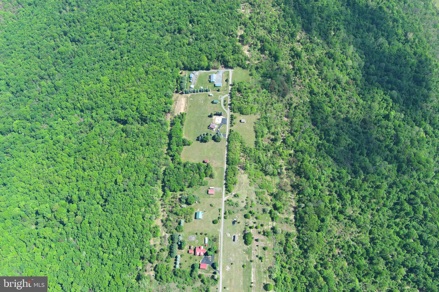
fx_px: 354
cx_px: 220
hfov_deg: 63.7
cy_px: 146
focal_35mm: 29
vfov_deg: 45.0
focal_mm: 10.57
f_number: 2.8
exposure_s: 1/493
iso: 100
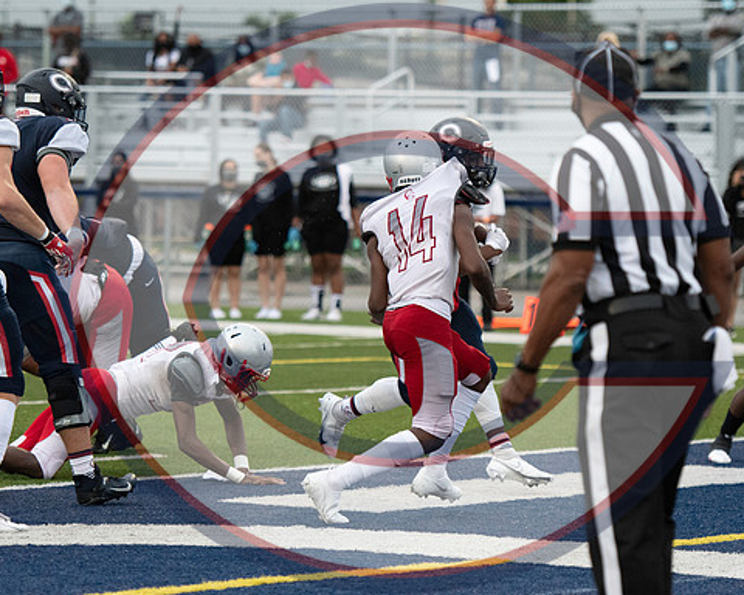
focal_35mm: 221
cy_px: 298
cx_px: 394
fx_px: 4866
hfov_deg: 8.7
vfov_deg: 7.0
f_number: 2.8
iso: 3600
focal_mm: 130
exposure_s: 1/2000
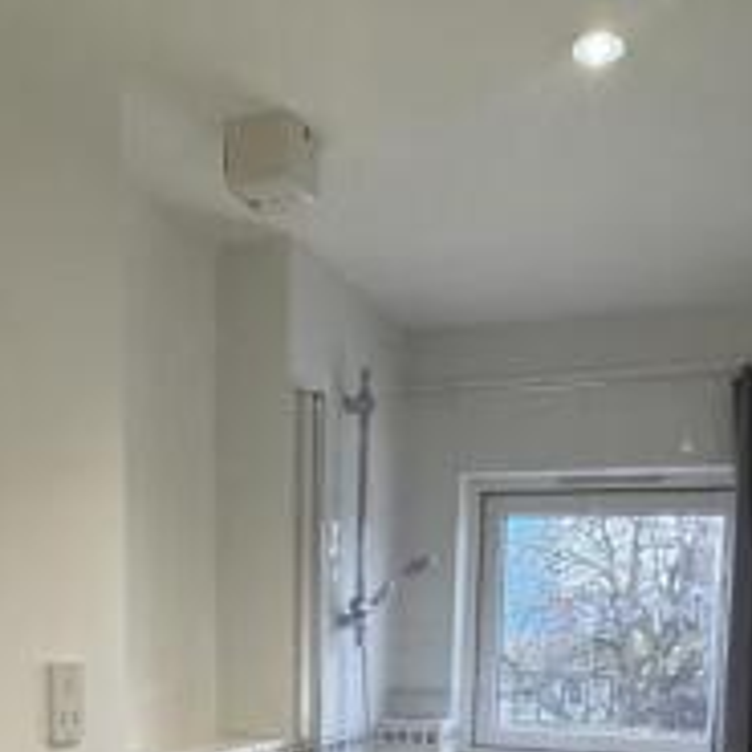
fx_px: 959
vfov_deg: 38.1
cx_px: 392
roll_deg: -1.1
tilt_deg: -6.9
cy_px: 754
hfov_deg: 42.8
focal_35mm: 39
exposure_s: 1/99
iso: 320
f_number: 2.2
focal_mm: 2.22
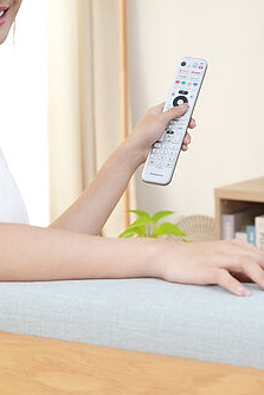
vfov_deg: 17.9
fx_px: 1242
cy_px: 51
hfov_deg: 12.0
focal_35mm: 113
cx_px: 277
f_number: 2.8
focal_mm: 29
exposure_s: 1/160
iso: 400
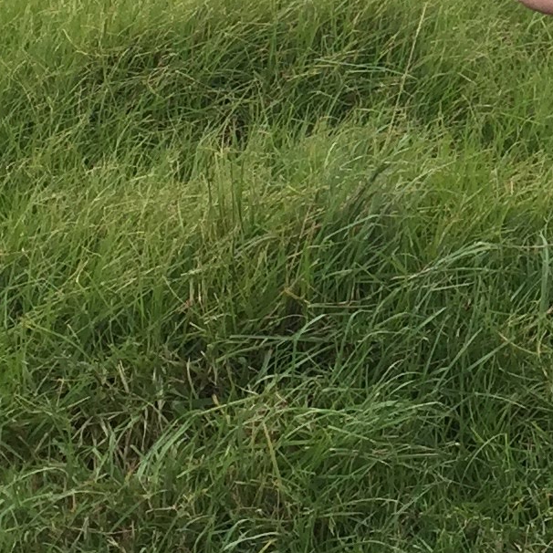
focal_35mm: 138
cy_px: -131
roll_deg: -1.5
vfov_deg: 12.3
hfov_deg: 12.4
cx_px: 664
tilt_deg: -18.5
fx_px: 2494
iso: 32
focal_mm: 4.15
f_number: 2.2
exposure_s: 1/1163
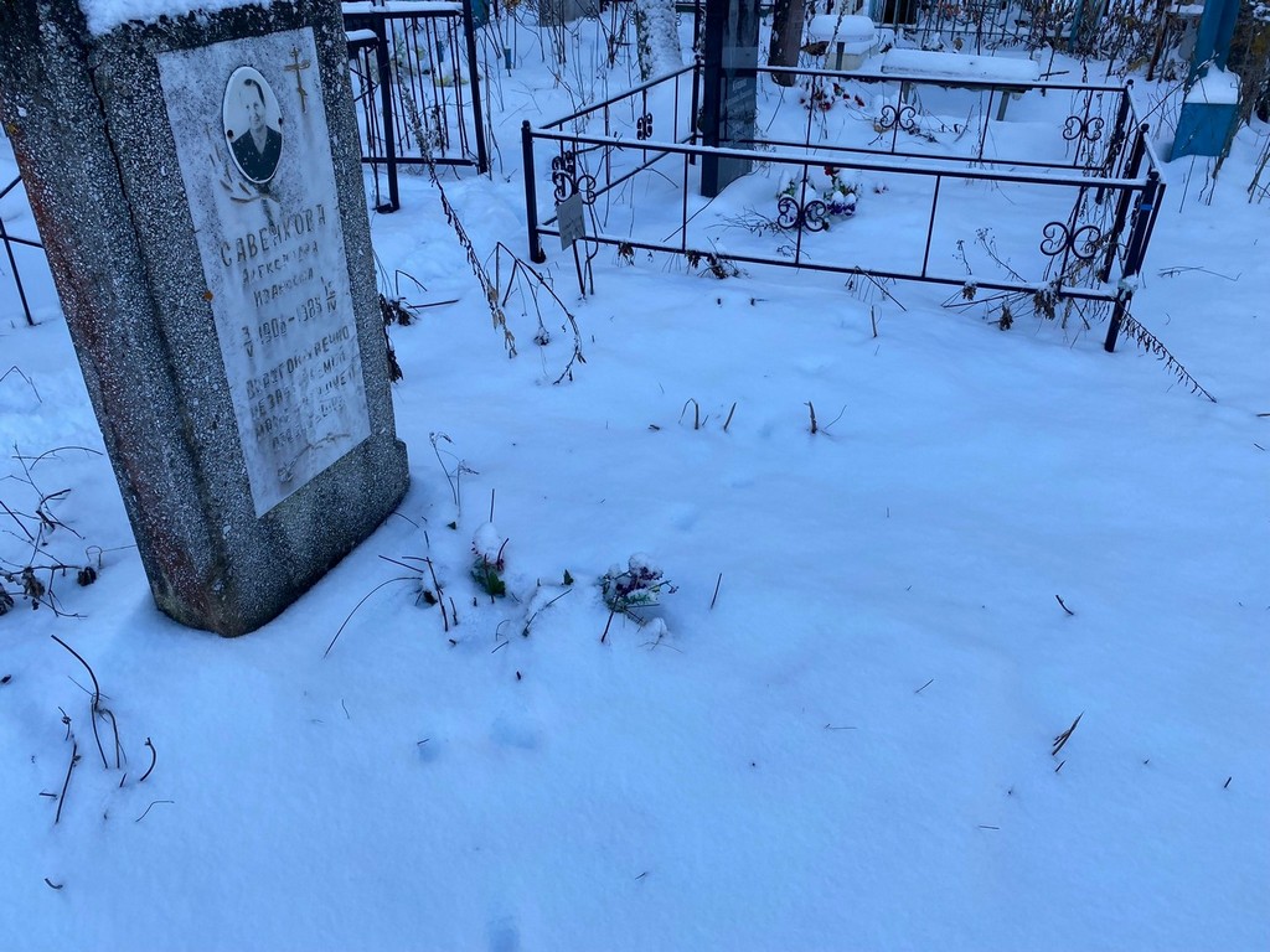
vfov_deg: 53.1
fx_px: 954
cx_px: 635
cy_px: 476
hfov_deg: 67.3
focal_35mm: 26
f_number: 1.8
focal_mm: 4.25
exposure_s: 1/810
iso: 32
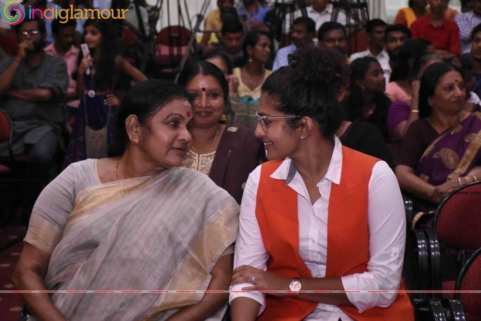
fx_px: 1002
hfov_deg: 27.0
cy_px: 160
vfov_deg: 18.2
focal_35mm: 75
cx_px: 240
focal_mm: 50
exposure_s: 1/100
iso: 10000
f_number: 4.8
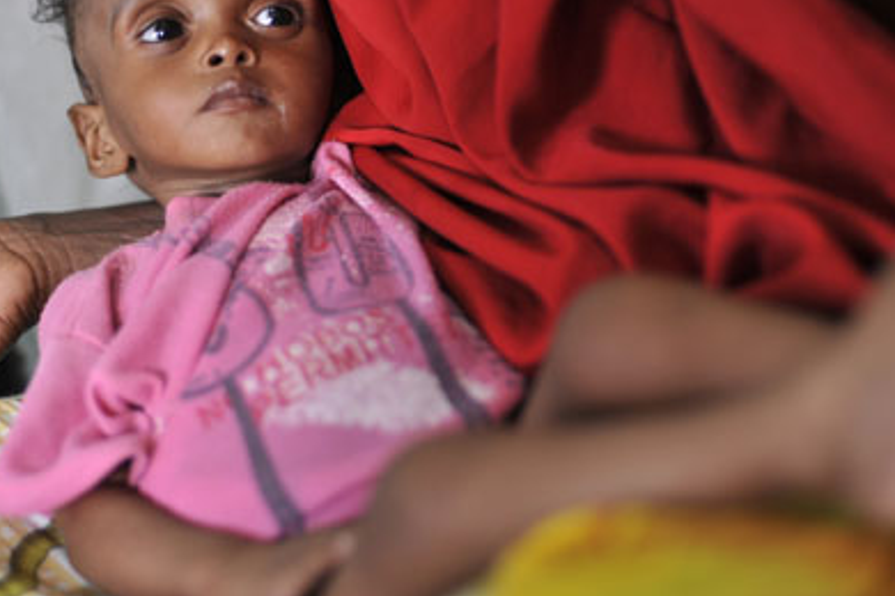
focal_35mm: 82
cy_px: 227
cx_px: 468
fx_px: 2038
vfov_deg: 16.6
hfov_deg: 24.8
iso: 400
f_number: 1.8
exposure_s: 1/60
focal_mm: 50
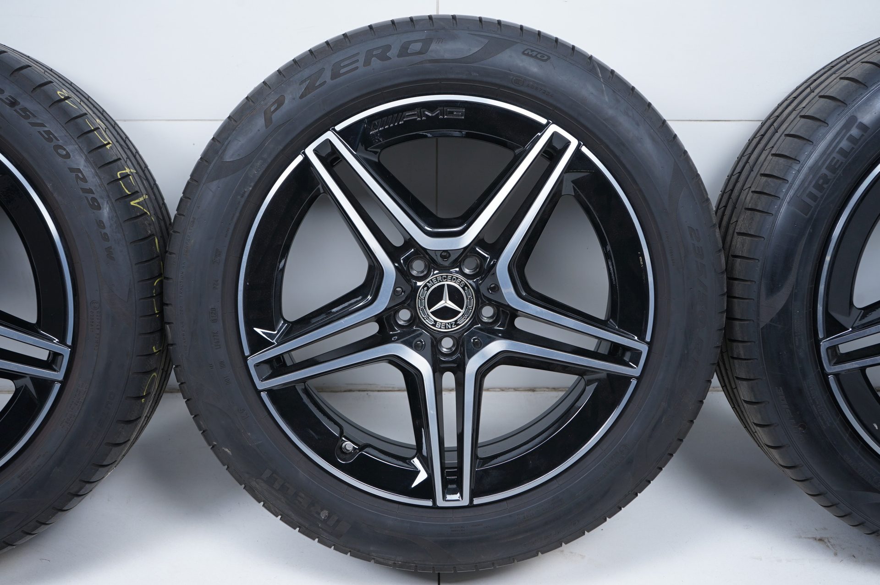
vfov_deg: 30.5
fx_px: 1075
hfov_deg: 44.5
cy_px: 292
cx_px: 440
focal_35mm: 44
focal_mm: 44
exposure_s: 1/125
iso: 250
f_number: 7.1
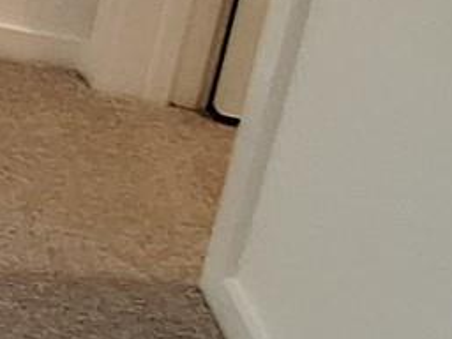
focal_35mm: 104
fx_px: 1358
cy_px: -351
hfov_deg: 8.6
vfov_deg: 12.4
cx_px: -1273
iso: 80
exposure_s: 1/40
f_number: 2.2
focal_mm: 1.74
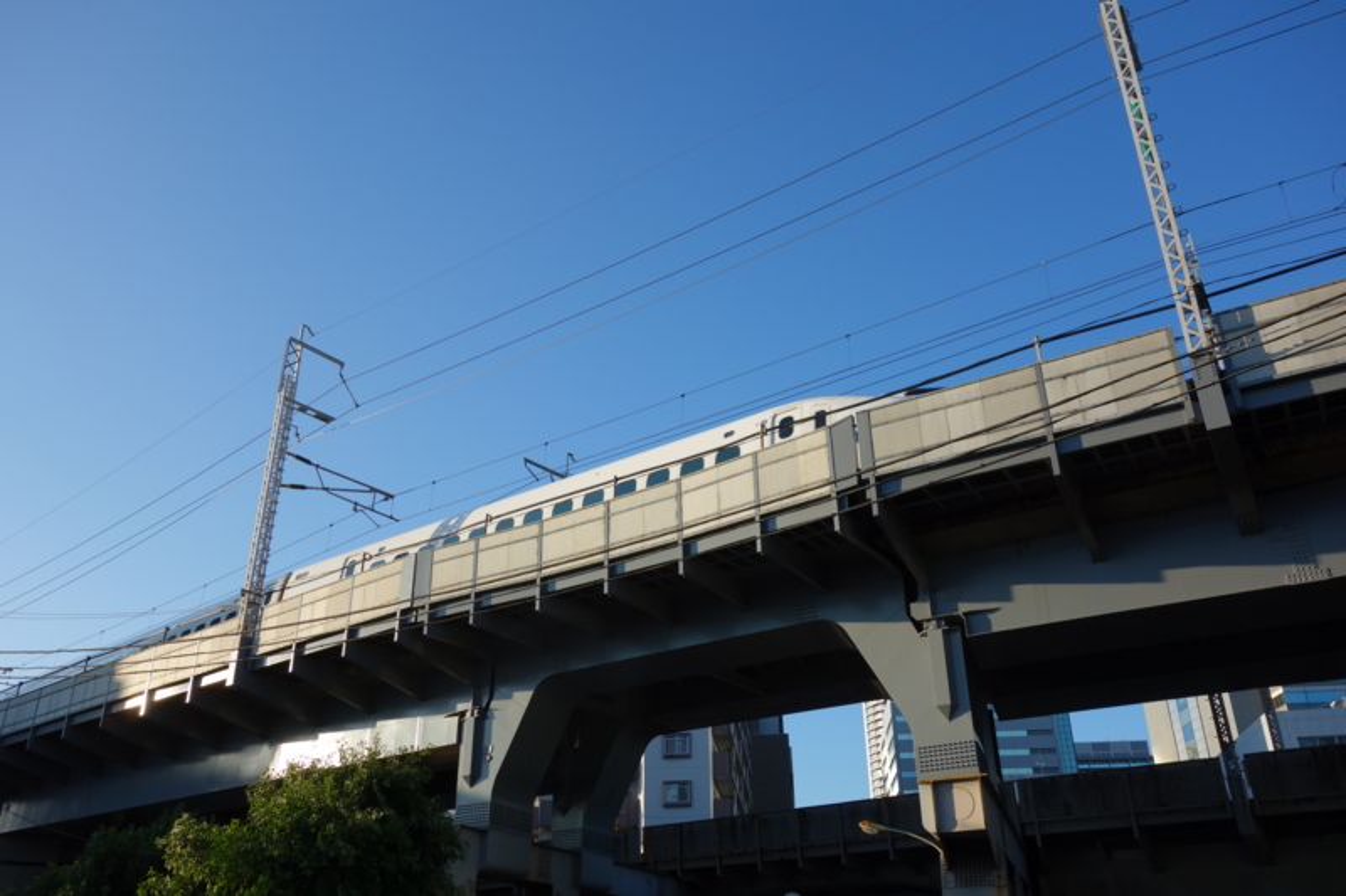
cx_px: 673
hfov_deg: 65.5
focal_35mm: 28
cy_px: 448
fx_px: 1047
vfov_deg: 46.4
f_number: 5.6
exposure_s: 1/320
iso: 125
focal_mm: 10.4
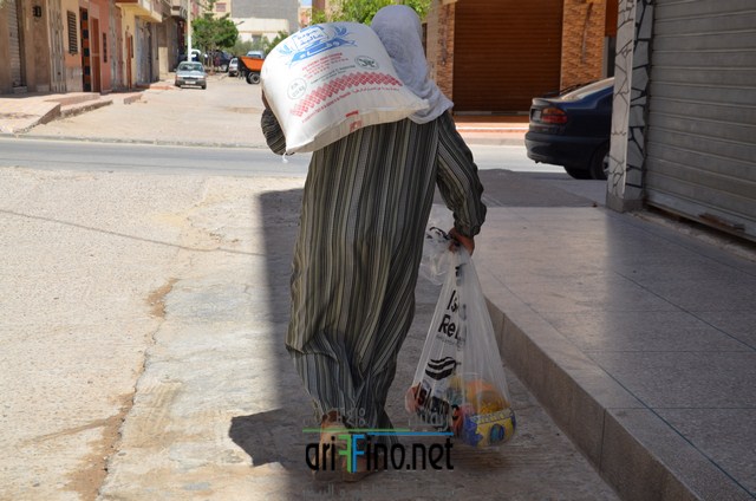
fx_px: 1257
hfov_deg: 33.5
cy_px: 250
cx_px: 378
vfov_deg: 22.5
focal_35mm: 60
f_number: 8
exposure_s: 1/250
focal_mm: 40
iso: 100
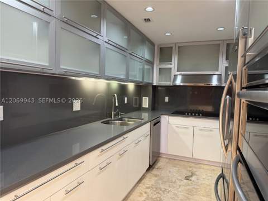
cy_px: 100
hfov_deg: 71.6
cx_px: 134
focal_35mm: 24
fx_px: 186
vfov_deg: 56.8
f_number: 1.78
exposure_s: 1/60
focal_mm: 6.76
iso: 125
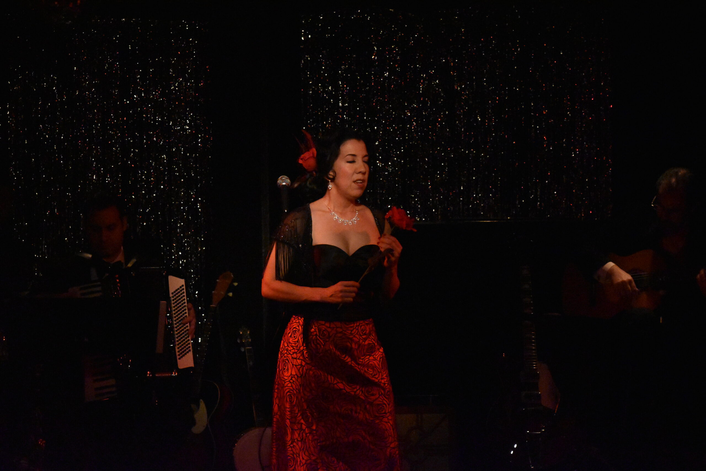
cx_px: 353
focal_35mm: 82
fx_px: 1618
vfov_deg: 16.6
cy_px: 236
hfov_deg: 24.6
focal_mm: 55
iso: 10000
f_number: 7.1
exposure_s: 1/640
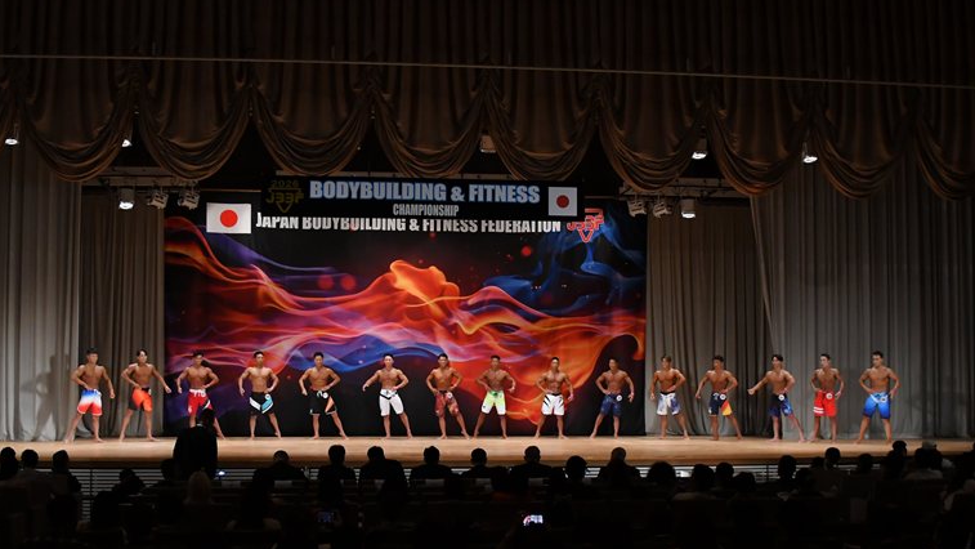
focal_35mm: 45
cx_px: 494
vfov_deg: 26.5
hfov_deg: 45.5
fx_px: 1164
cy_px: 318
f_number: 5.6
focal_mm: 28
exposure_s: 1/400
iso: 3200
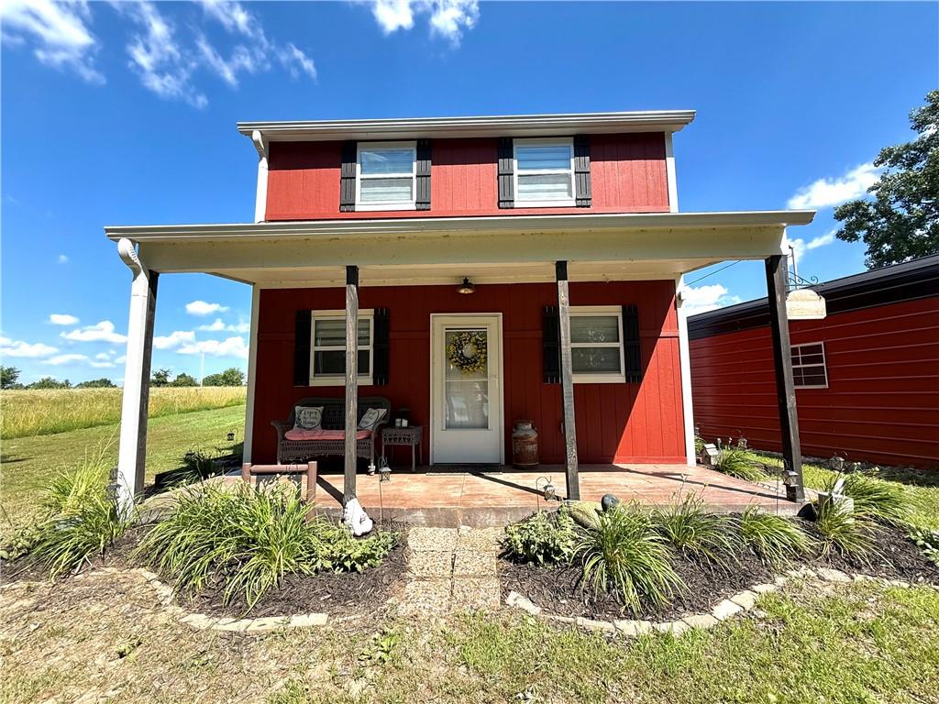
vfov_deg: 85.7
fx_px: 380
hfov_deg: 102.1
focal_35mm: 14
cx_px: 470
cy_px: 352
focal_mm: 2.22
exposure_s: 1/864
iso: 64
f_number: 2.2
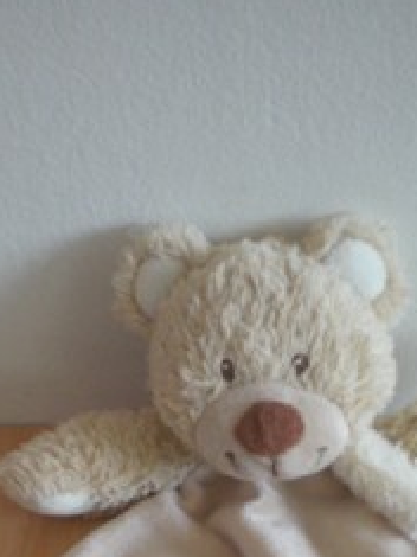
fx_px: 1350
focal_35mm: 84
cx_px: 213
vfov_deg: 22.2
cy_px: 588
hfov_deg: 17.6
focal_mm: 6.3
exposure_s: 1/17.5
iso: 200
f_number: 3.1
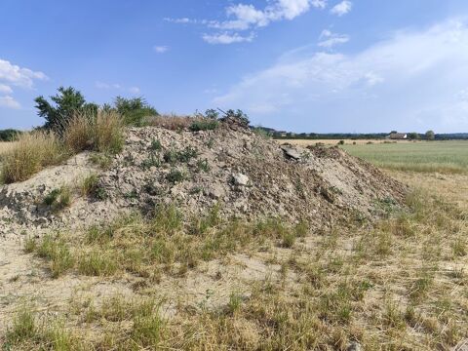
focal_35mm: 23
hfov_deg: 73.9
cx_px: 234
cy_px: 176
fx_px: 311
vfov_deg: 58.9
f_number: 1.65
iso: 50
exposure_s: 1/873
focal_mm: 6.19
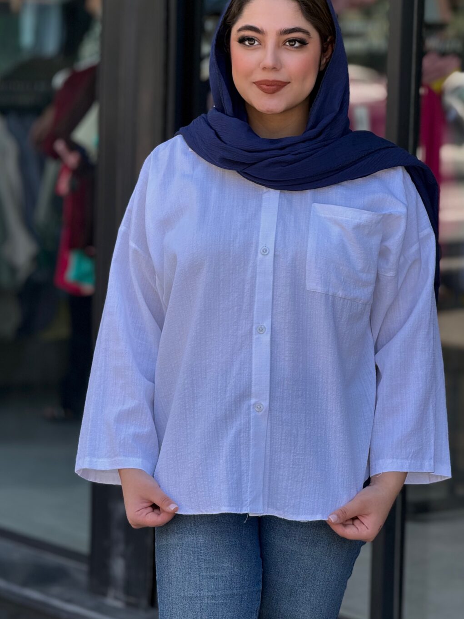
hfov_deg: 10.5
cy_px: 298
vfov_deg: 14.0
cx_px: 251
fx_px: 2521
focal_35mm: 141
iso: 50
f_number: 2.8
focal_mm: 15.66
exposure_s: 1/260
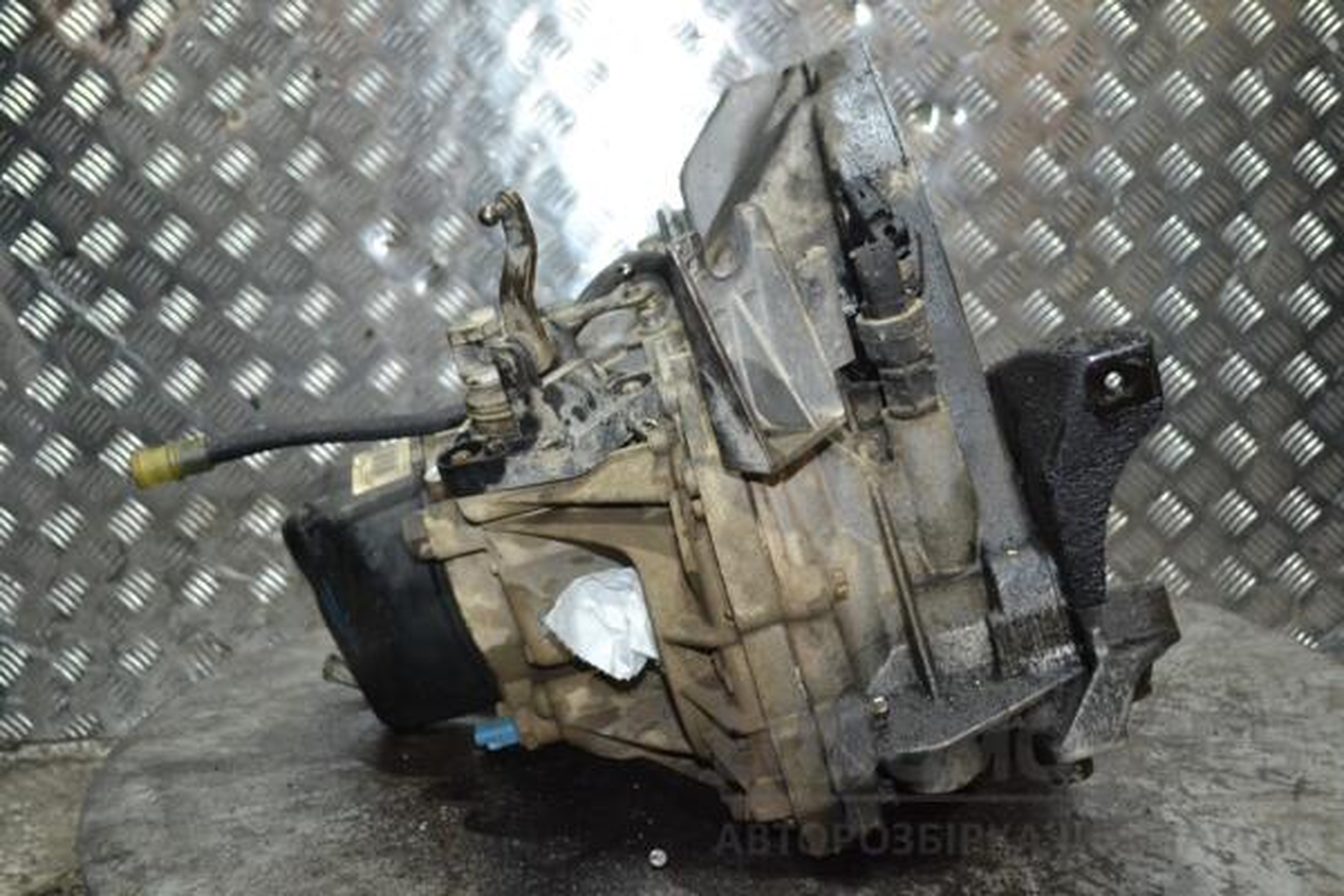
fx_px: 1568
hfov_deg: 46.4
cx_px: 672
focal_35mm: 42
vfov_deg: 31.9
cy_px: 448
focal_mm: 28
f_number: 4.5
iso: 1400
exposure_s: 1/60
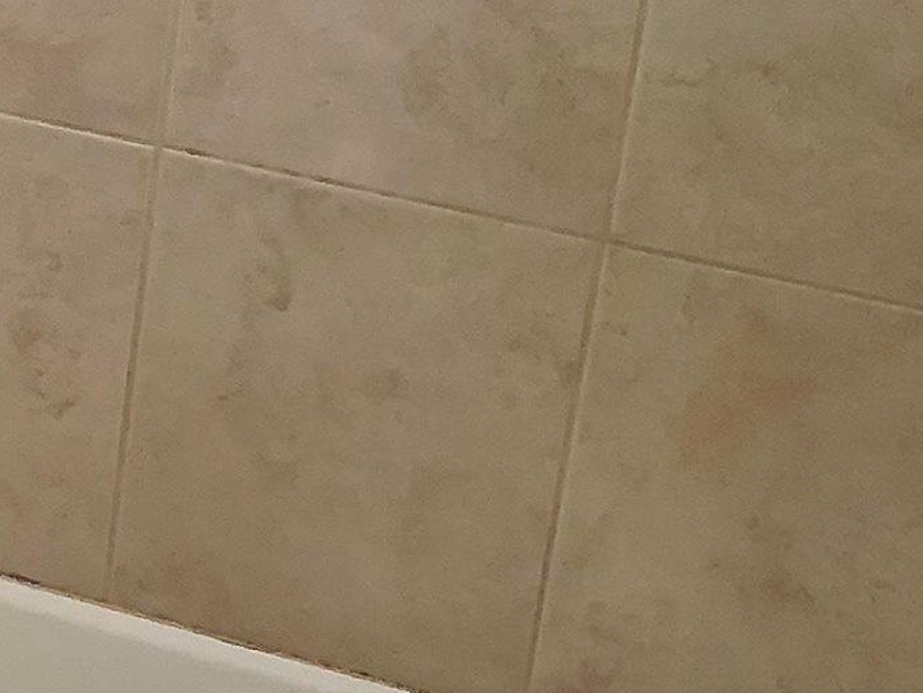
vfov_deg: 11.0
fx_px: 3467
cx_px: -1124
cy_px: -326
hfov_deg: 12.6
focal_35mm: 130
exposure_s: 1/60
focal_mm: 3
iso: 50
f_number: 1.8
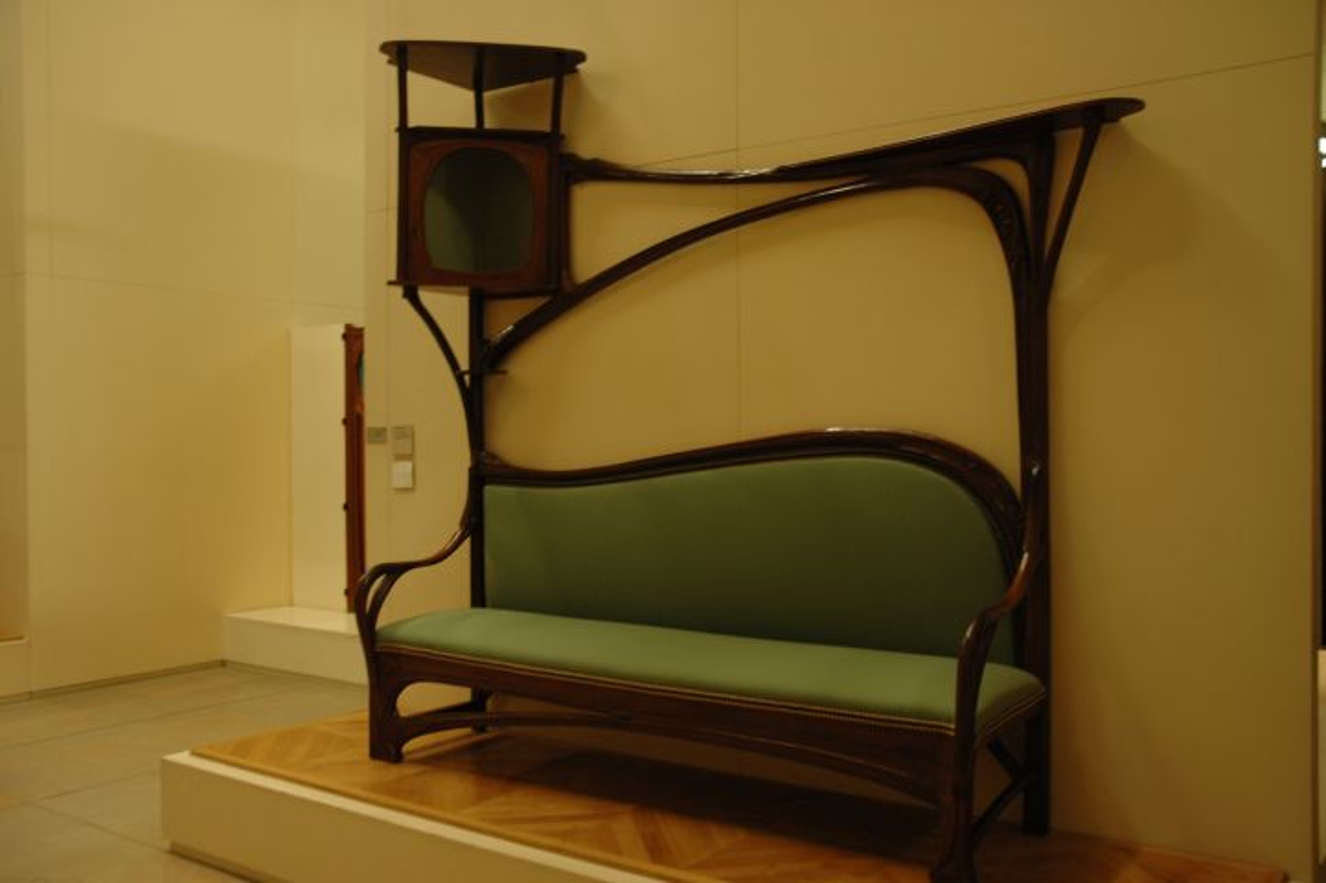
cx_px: 663
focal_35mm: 33
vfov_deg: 39.9
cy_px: 442
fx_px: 1215
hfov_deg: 57.2
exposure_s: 1/13
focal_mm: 22
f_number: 4
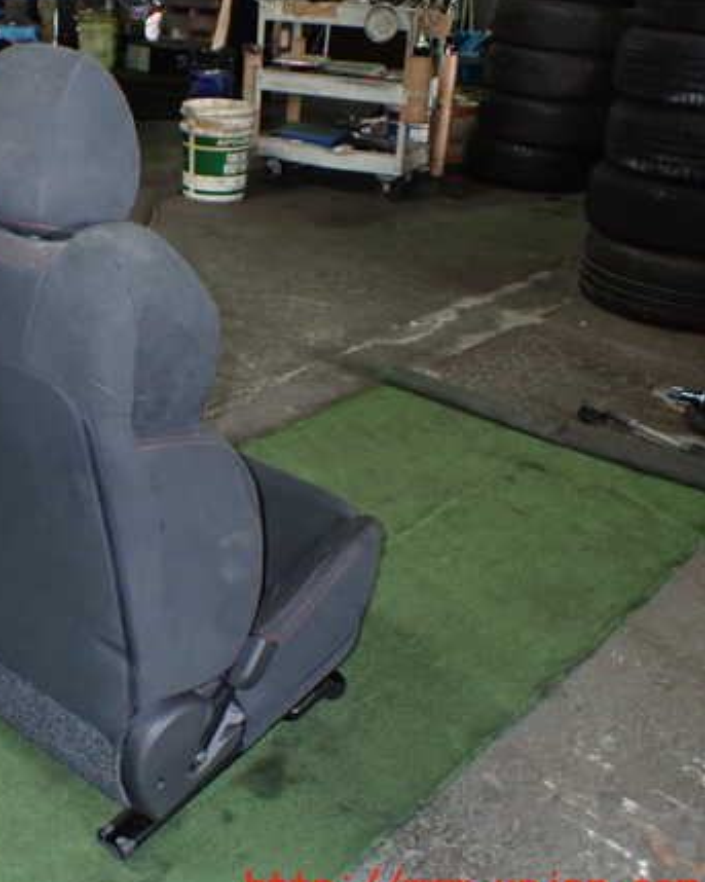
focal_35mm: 41
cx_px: 92
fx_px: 1070
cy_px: 454
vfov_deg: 44.8
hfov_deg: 34.7
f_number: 6.3
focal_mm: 5.4
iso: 800
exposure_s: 1/30
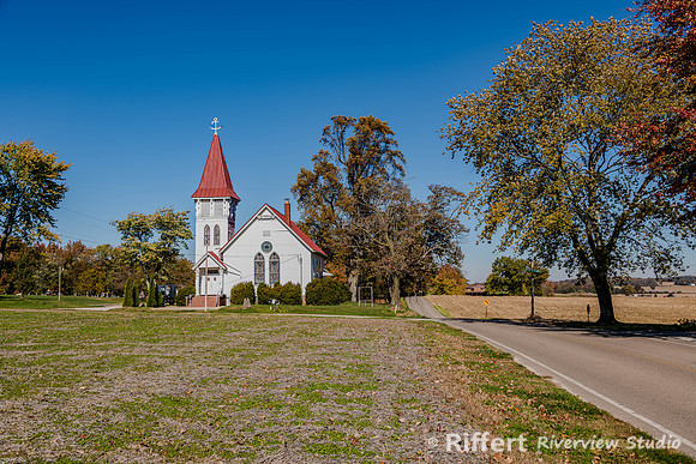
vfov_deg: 37.9
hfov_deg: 54.4
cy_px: 232
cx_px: 348
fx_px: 677
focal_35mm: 35
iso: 64
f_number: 8
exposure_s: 1/160
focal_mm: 35
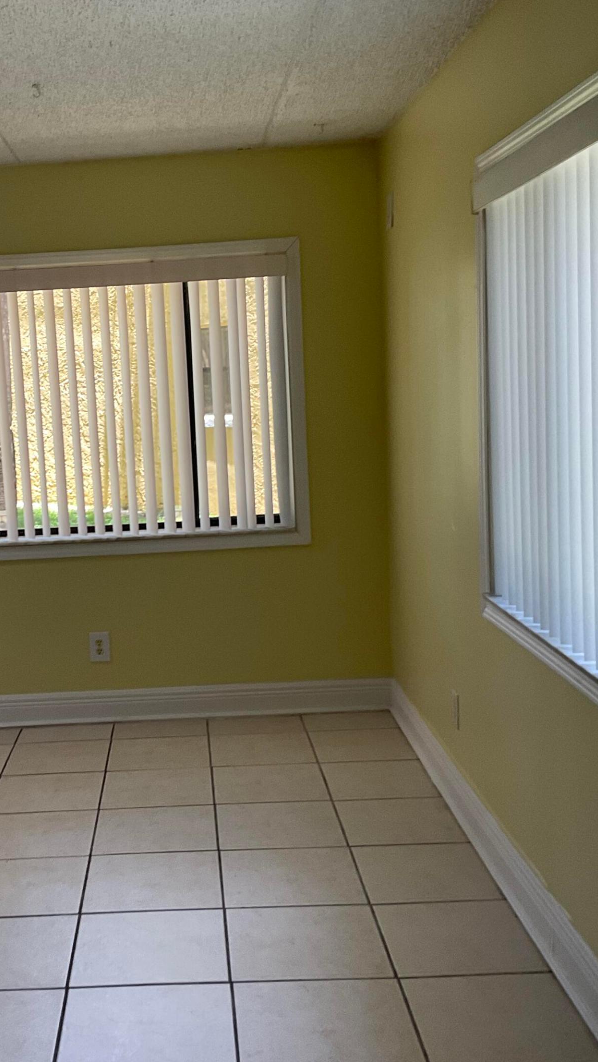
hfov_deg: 27.3
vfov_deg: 47.4
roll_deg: +4.1
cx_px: 143
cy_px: 533
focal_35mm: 43
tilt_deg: -8.7
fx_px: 1212
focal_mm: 3
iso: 64
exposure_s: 1/120
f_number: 1.8
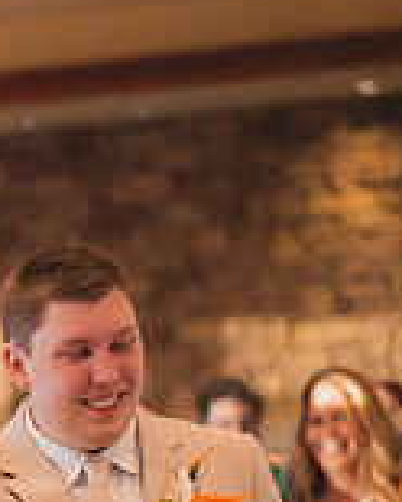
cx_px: 3
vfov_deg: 13.9
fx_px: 2023
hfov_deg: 11.2
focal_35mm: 136
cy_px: 528
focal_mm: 50
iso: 1250
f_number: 1.4
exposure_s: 1/3200
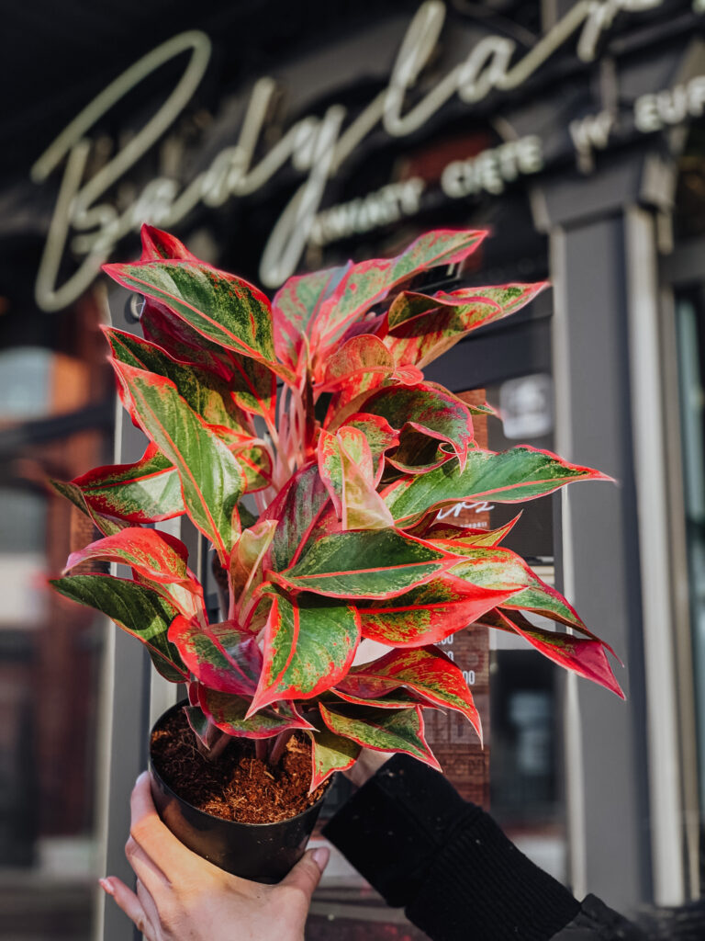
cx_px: 352
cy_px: 470
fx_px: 1412
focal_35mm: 52
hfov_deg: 28.0
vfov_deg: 36.8
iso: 64
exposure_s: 1/100
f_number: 2.4
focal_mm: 6
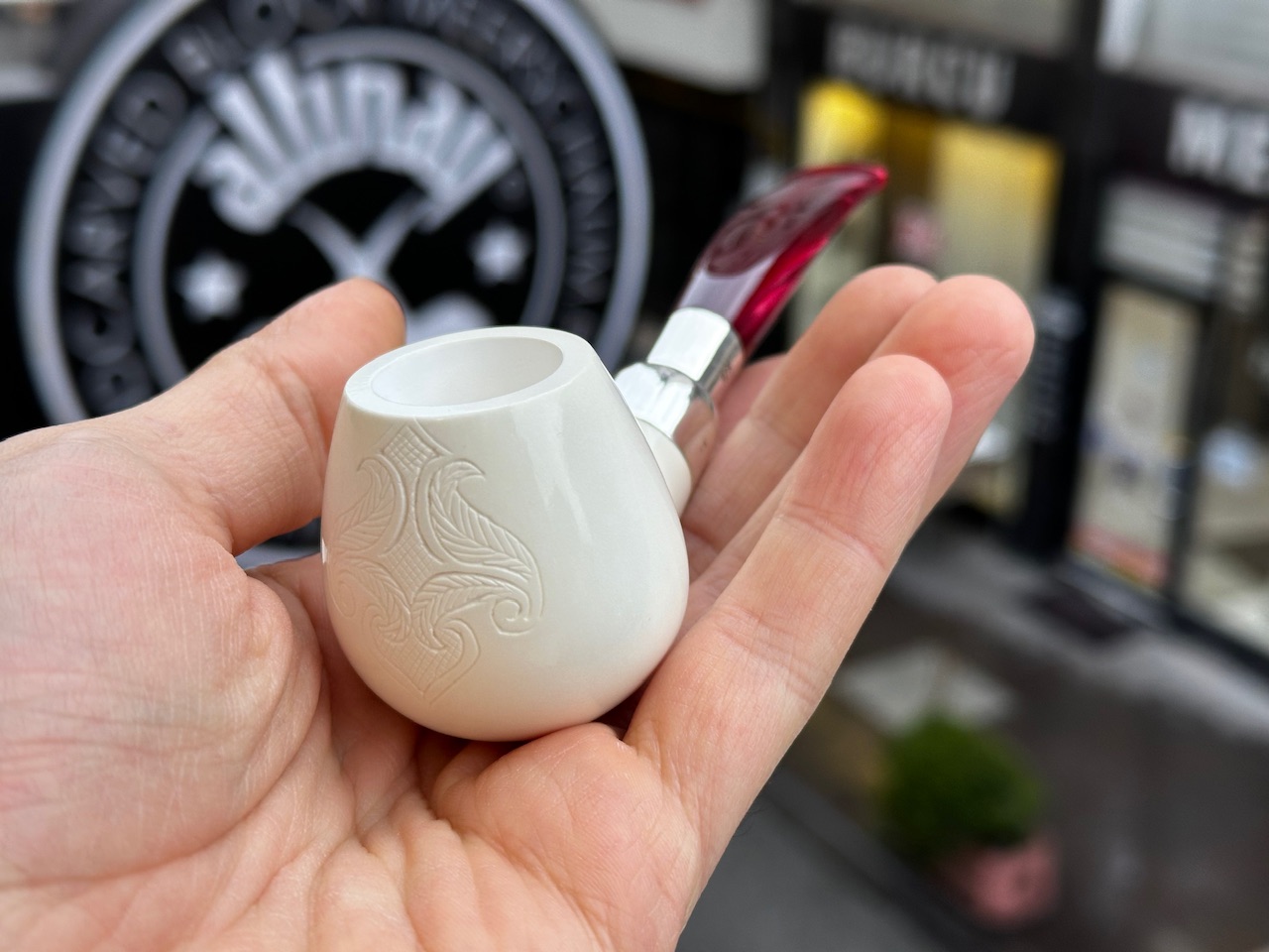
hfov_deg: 39.7
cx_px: 634
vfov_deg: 30.3
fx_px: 1760
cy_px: 476
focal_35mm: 48
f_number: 1.78
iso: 80
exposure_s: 1/100
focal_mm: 6.86
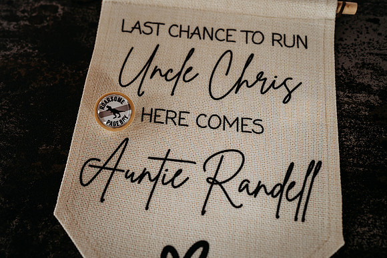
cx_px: 194
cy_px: 129
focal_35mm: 35
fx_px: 376
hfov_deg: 54.4
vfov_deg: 37.9
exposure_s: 1/250
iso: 400
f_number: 3.5
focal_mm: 35
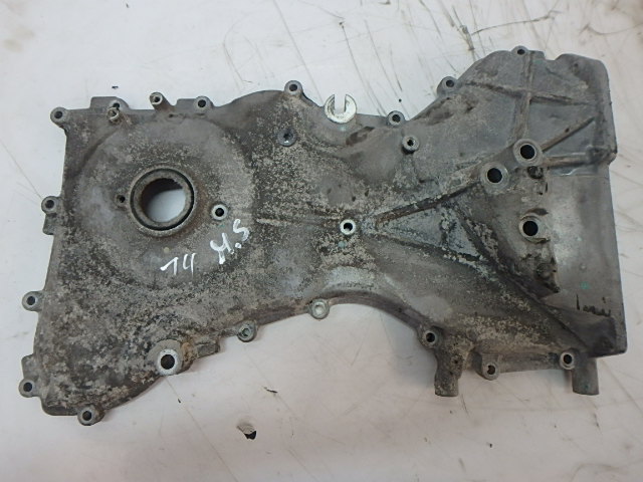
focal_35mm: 21
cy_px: 241
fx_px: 390
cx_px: 322
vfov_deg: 63.4
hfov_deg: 79.0
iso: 200
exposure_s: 1/60
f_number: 3.5
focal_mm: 3.7
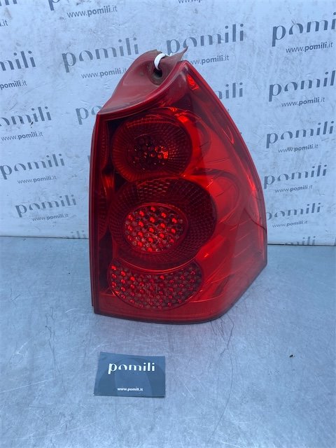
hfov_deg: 53.1
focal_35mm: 26
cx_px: 168
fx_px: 336
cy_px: 224
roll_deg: -5.0
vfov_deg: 67.3
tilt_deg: -34.2
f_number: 1.8
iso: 32
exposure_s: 1/585
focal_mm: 4.25
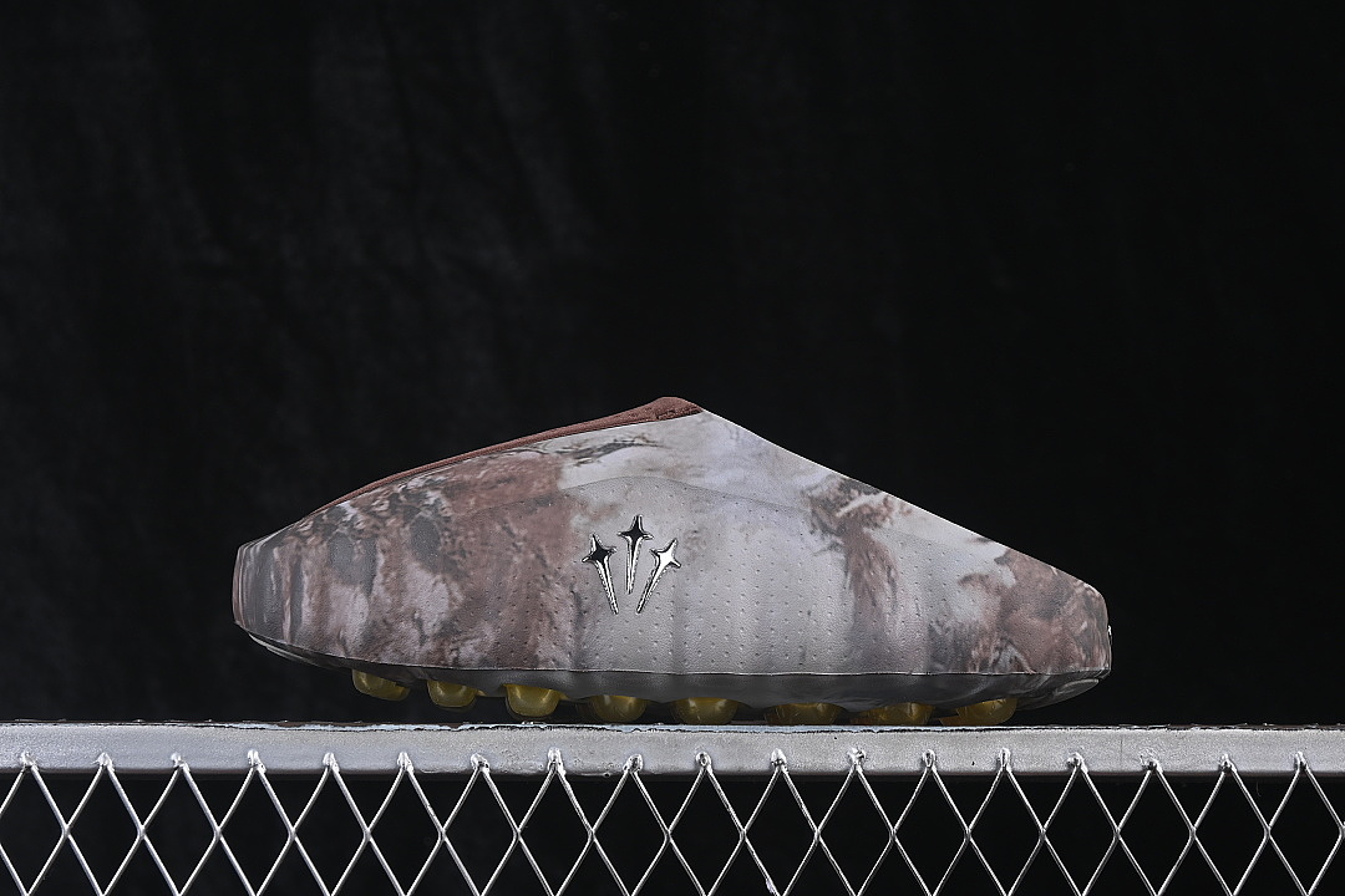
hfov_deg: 27.0
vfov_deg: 18.2
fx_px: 2802
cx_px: 672
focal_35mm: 75
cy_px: 448
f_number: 6.3
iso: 160
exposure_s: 1/60
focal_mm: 50
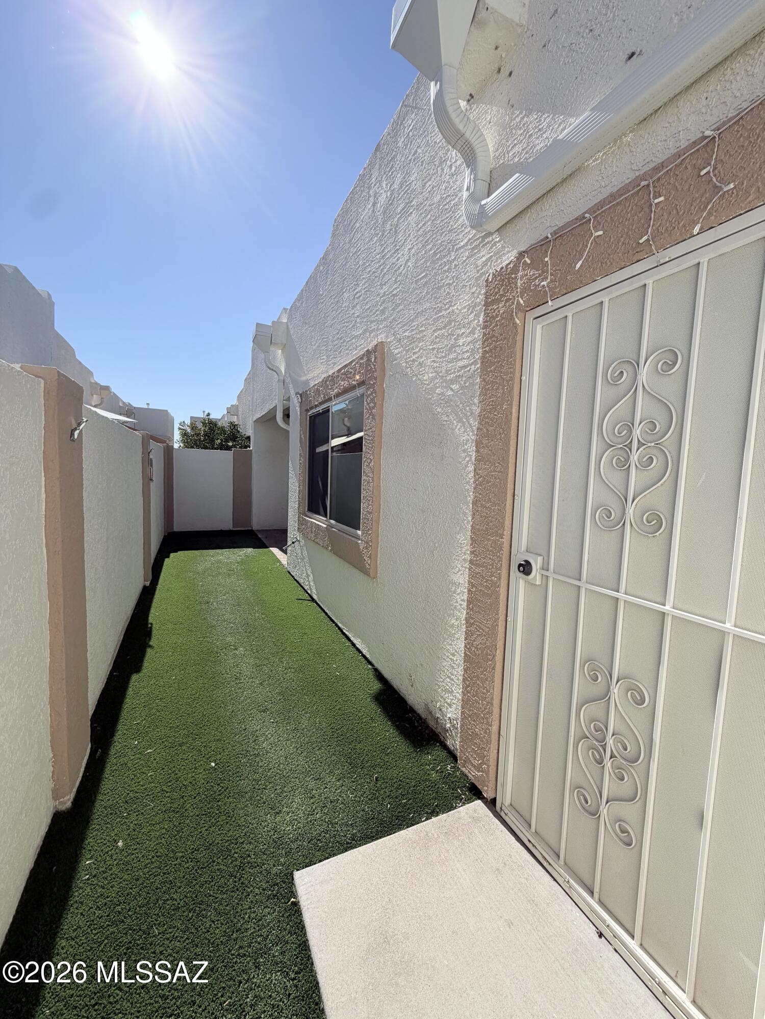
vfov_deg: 102.1
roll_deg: -1.7
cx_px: 382
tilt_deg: -5.5
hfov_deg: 85.7
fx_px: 413
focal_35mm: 14
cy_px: 510
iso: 25
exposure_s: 1/1105
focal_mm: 2.22
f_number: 2.2
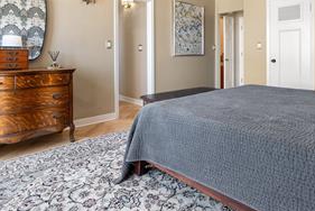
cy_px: 59
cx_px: 179
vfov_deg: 51.5
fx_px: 210
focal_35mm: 24
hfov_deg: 73.3
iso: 400
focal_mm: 10
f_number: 8
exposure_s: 1/8
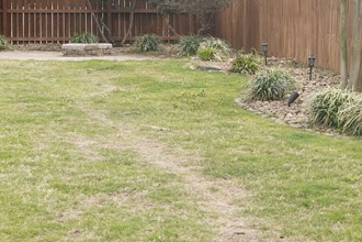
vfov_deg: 13.4
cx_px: 278
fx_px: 1026
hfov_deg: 19.9
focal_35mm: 102
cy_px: 48
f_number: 4.5
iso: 64
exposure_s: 1/160
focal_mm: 31
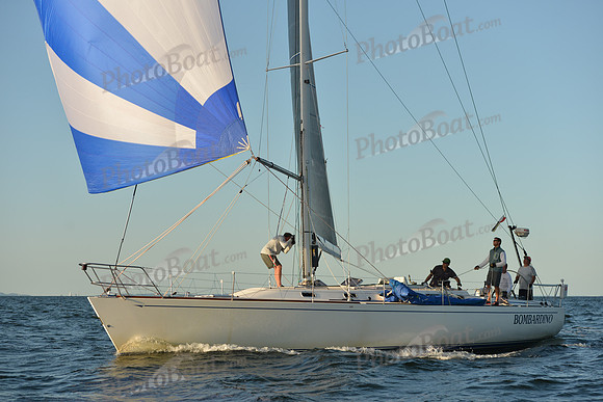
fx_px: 1173
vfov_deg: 19.5
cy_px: 201
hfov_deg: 28.8
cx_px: 302
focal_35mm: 70
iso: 320
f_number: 4.5
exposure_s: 1/800
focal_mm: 70
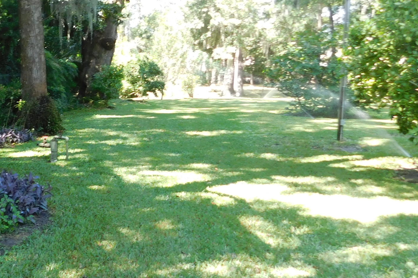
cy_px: 132
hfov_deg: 36.2
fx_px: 592
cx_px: 34
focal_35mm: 51
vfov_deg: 26.5
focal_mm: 4
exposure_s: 1/80
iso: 125
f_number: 3
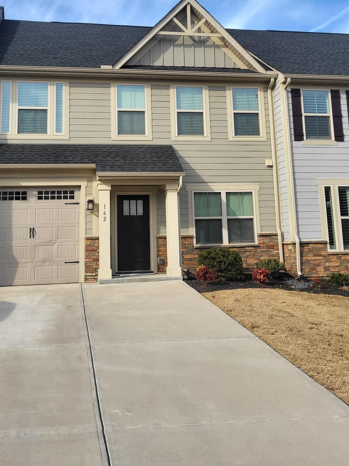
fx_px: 497
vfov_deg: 49.2
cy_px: 150
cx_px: 152
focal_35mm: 37
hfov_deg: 38.6
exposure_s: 1/1723
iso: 40
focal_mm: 5.4
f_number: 1.8
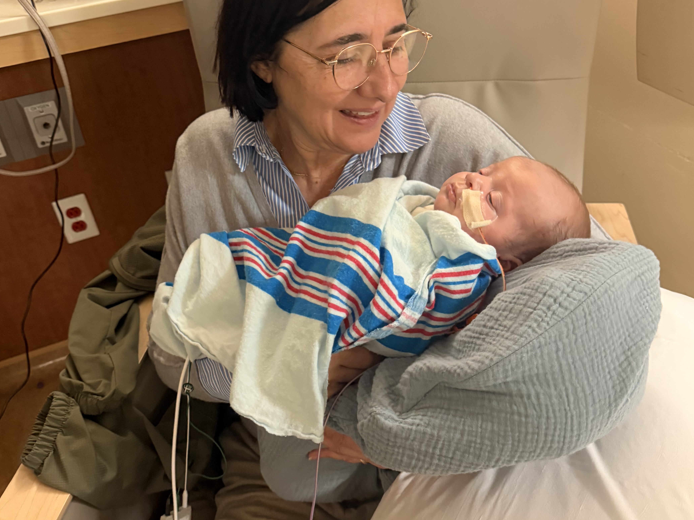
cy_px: 245
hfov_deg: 55.3
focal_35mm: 33
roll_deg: +3.9
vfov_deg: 42.9
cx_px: 345
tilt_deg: -35.3
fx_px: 662
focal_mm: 6.76
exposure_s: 1/60
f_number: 1.78
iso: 640
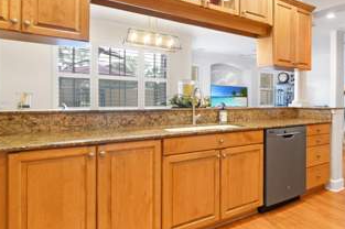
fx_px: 220
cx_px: 250
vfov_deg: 55.0
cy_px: 106
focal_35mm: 23
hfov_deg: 71.9
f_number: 11
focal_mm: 10
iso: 320
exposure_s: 1/1.6
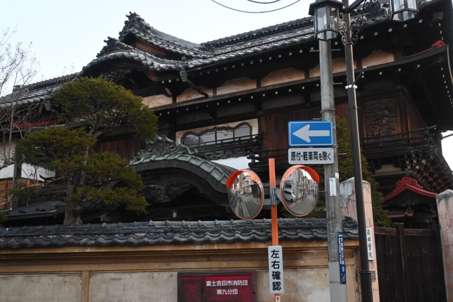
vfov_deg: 33.8
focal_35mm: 40
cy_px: 151
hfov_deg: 49.0
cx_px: 226
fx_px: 497
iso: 720
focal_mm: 25
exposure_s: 1/125
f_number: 4.2
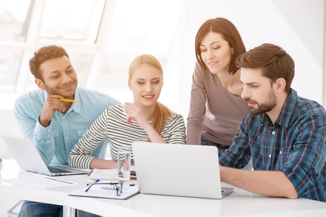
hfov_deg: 23.9
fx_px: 769
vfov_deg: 16.0
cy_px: 108
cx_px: 163
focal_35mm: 85
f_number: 2.8
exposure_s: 1/200
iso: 320
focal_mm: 85
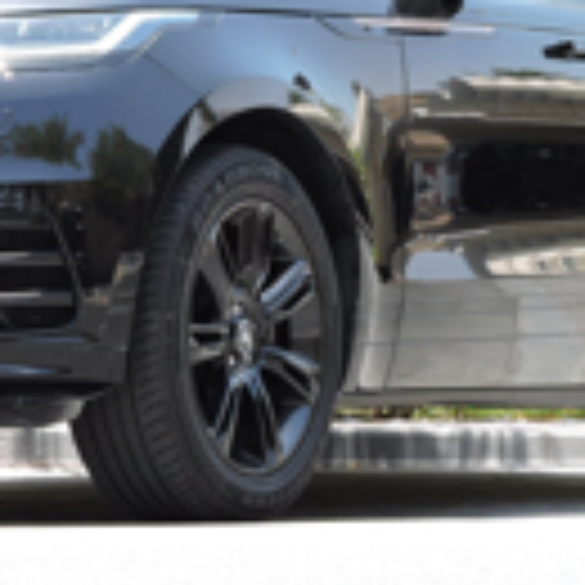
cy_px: 83
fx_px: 3862
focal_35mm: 202
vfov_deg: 8.6
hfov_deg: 8.7
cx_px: 153
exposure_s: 1/125
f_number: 4.5
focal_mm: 15.2
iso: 100
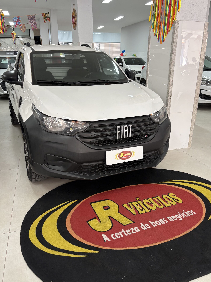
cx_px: 103
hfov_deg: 49.7
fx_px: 228
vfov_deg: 63.4
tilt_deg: -18.9
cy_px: 140
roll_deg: -0.1
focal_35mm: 28
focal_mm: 5.96
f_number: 1.6
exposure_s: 1/60
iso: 64
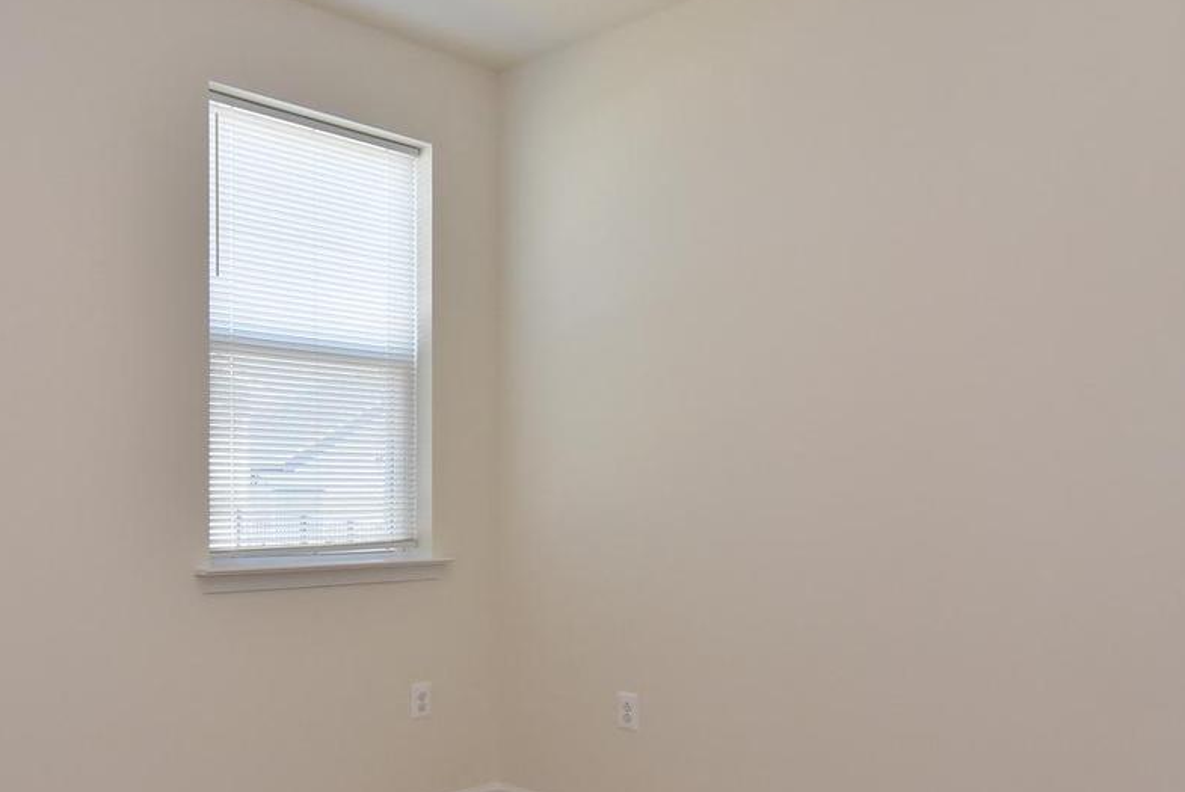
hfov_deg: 56.9
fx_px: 1087
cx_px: 504
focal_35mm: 33
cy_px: 511
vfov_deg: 39.7
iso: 800
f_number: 8
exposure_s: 1/125
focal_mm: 12
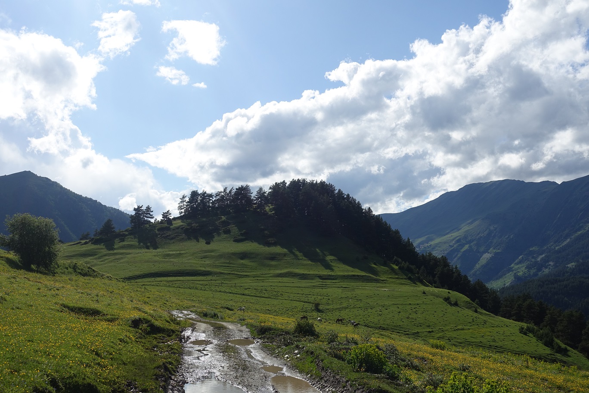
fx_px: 671
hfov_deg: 47.4
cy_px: 196
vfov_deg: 32.6
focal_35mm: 41
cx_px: 294
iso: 125
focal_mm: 14.9
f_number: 5.6
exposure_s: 1/125
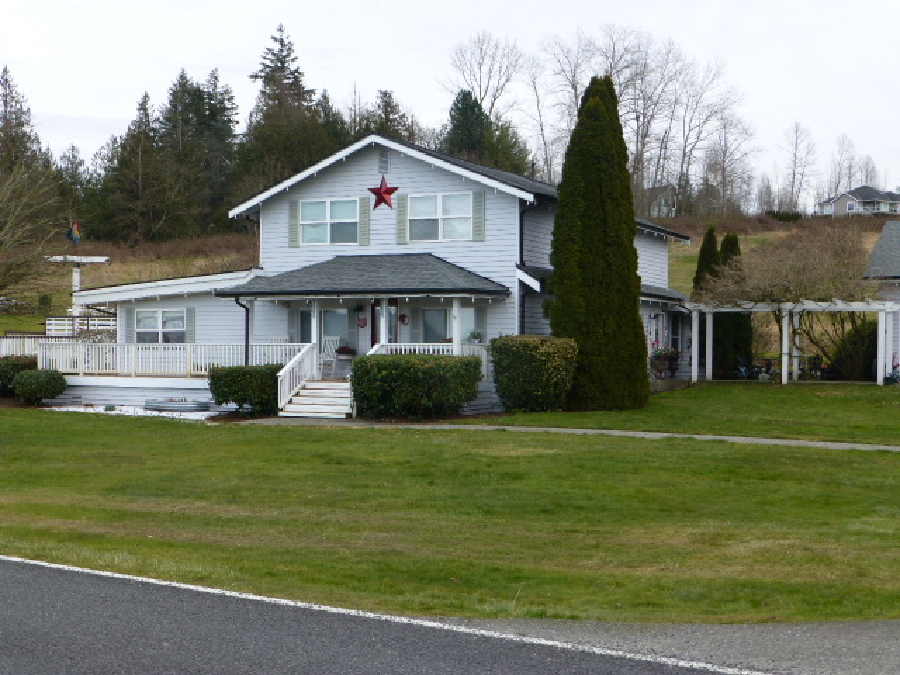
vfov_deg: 27.0
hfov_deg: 35.5
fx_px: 1404
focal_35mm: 54
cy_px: 338
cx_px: 450
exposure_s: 1/160
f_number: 4.6
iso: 100
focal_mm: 9.7
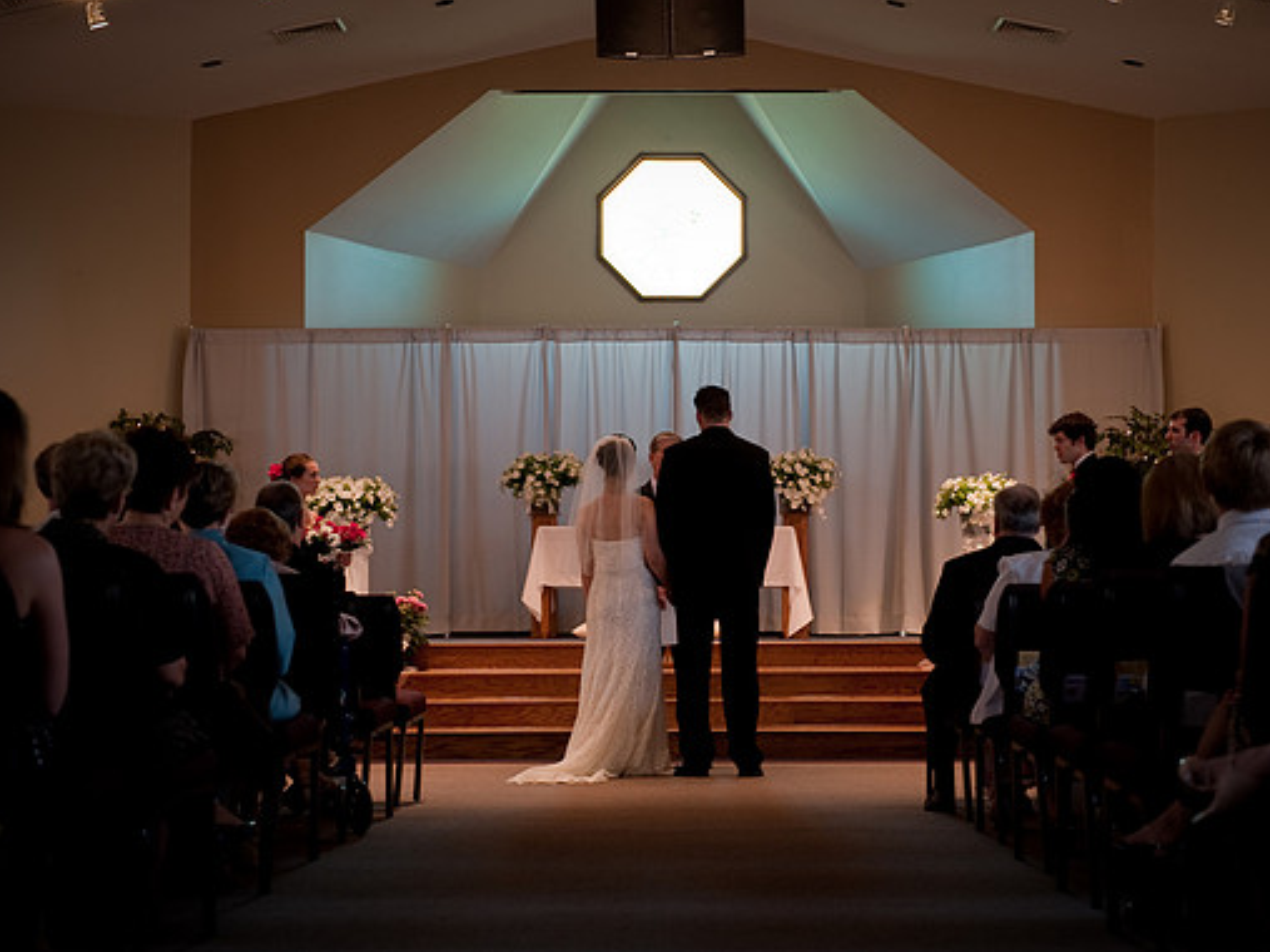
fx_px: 2824
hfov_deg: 25.3
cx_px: 679
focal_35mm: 77
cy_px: 471
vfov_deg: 19.1
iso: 400
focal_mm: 70
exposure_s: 1/25
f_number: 4
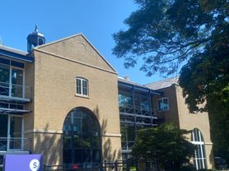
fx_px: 238
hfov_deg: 50.3
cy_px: 103
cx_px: 72
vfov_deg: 39.4
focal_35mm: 36
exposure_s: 1/281
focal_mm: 4.6
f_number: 2
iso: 25
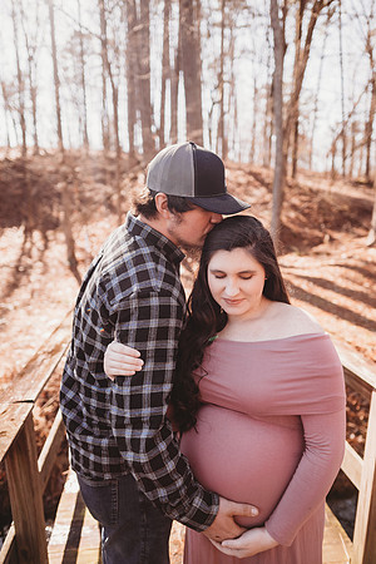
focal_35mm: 24
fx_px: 376
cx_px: 188
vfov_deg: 73.7
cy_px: 282
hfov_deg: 53.1
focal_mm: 24
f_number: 2.2
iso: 100
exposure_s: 1/500
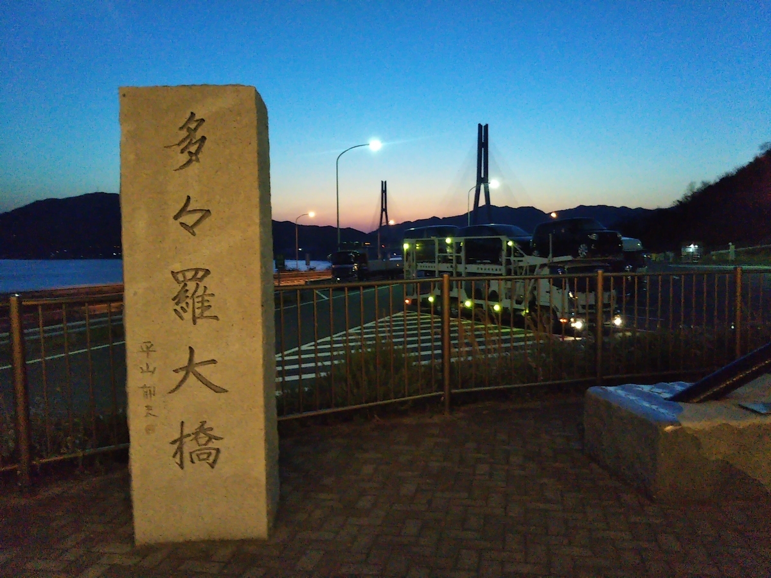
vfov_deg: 46.8
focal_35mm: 30
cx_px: 386
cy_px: 289
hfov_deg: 60.0
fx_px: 668
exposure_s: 1/23
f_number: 2.2
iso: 836
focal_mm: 4
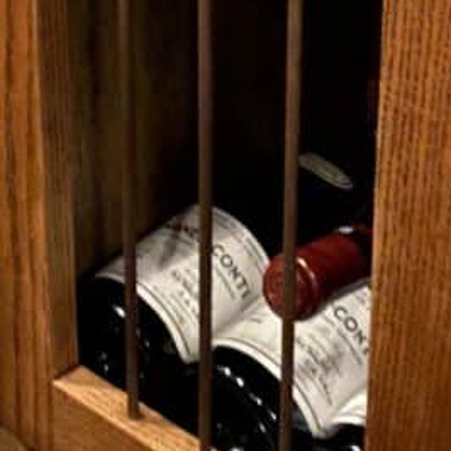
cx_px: 320
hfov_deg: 18.2
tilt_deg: -20.2
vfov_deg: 17.3
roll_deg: -1.7
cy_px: -114
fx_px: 1400
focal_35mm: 95
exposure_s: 1/4
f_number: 1.8
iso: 640
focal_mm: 4.25
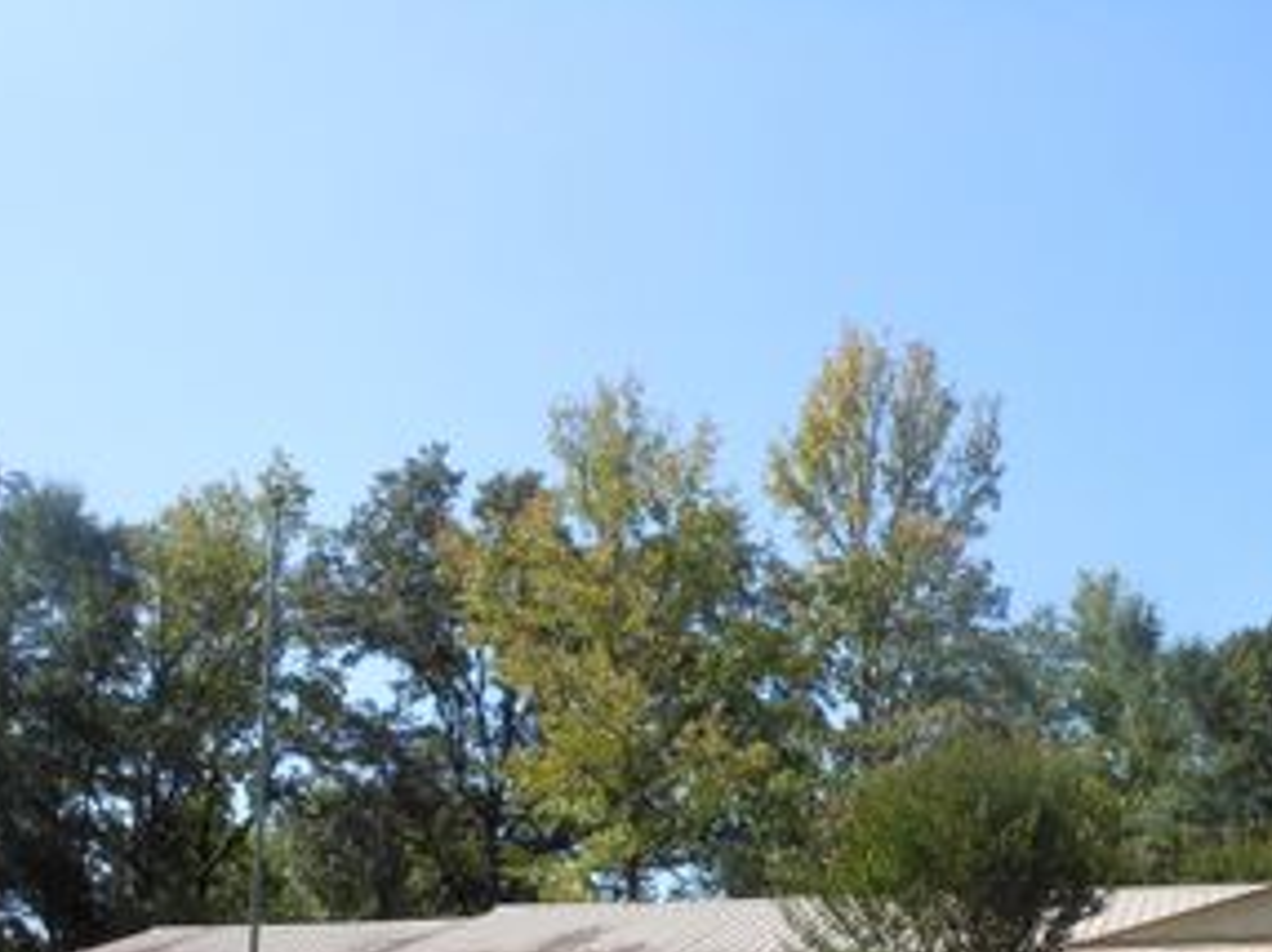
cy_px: 825
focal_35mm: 49
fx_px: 1799
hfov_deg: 38.4
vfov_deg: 28.7
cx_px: 867
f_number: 3.7
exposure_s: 1/500
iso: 80
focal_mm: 5
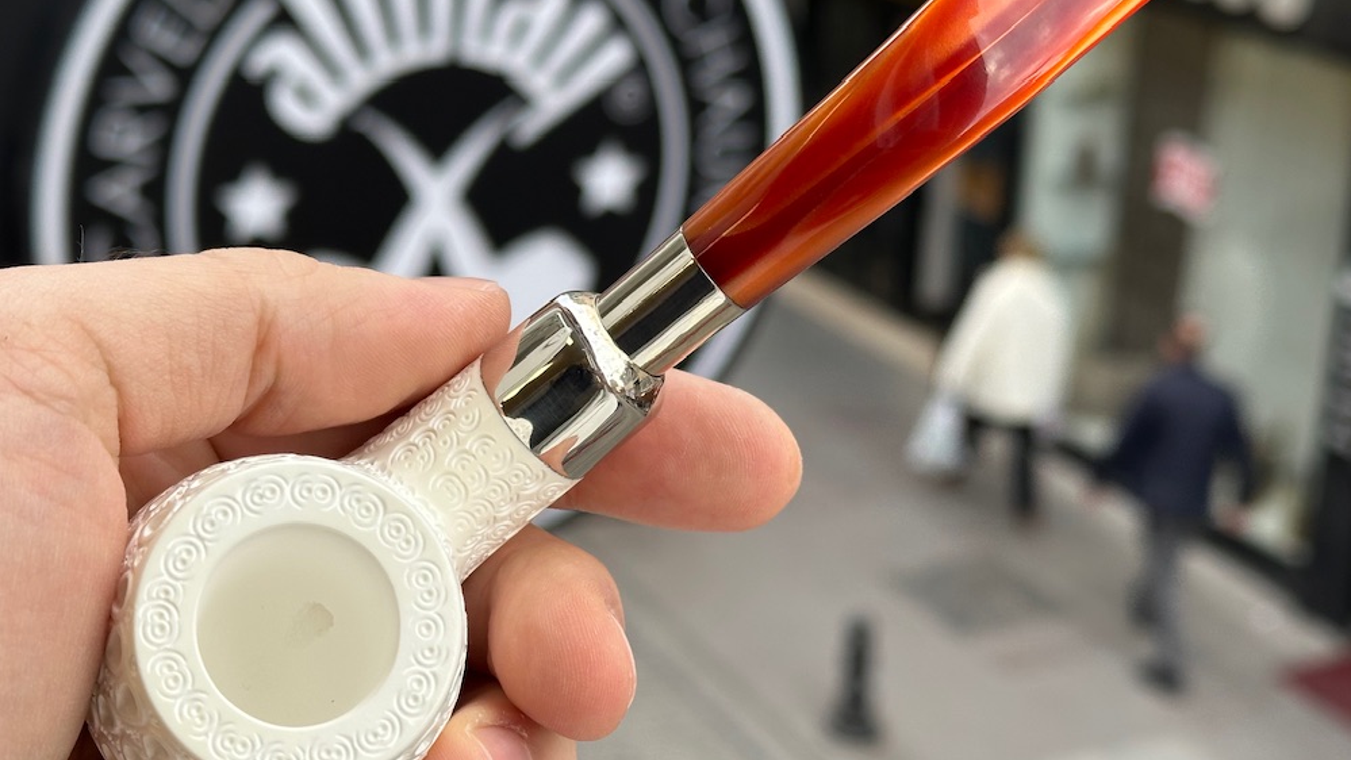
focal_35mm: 67
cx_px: 638
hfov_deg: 31.4
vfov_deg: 18.0
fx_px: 2400
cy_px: 352
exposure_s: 1/291
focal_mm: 6.86
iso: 64
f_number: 1.78
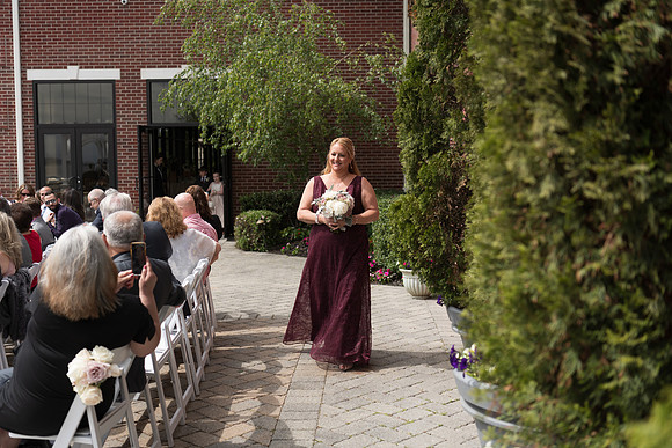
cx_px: 336
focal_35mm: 44
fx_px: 821
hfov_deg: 44.5
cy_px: 224
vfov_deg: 30.5
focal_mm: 44
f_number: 2.8
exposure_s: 1/800
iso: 64
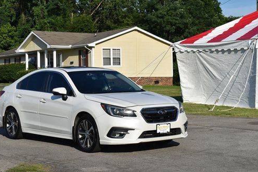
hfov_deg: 24.8
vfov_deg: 16.6
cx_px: 129
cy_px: 70
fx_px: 588
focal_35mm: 82
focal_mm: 42
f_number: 9
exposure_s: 1/320
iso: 100
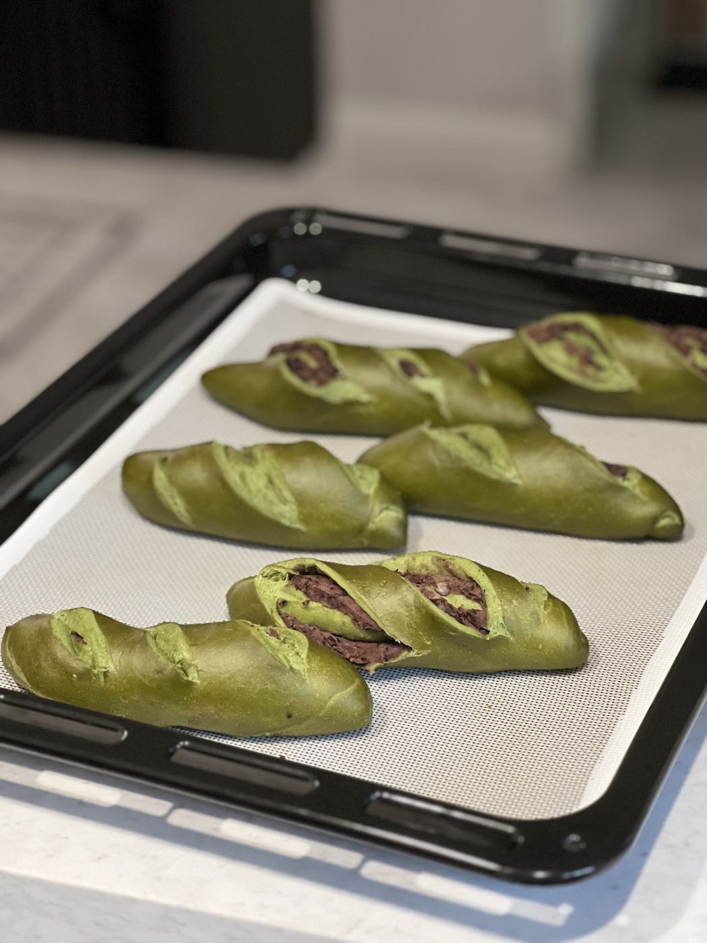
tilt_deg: -29.0
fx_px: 2097
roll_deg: +0.6
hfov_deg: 19.1
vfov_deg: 25.3
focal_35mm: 77
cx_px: 354
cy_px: 472
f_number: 2.8
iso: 400
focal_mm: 9
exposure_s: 1/25
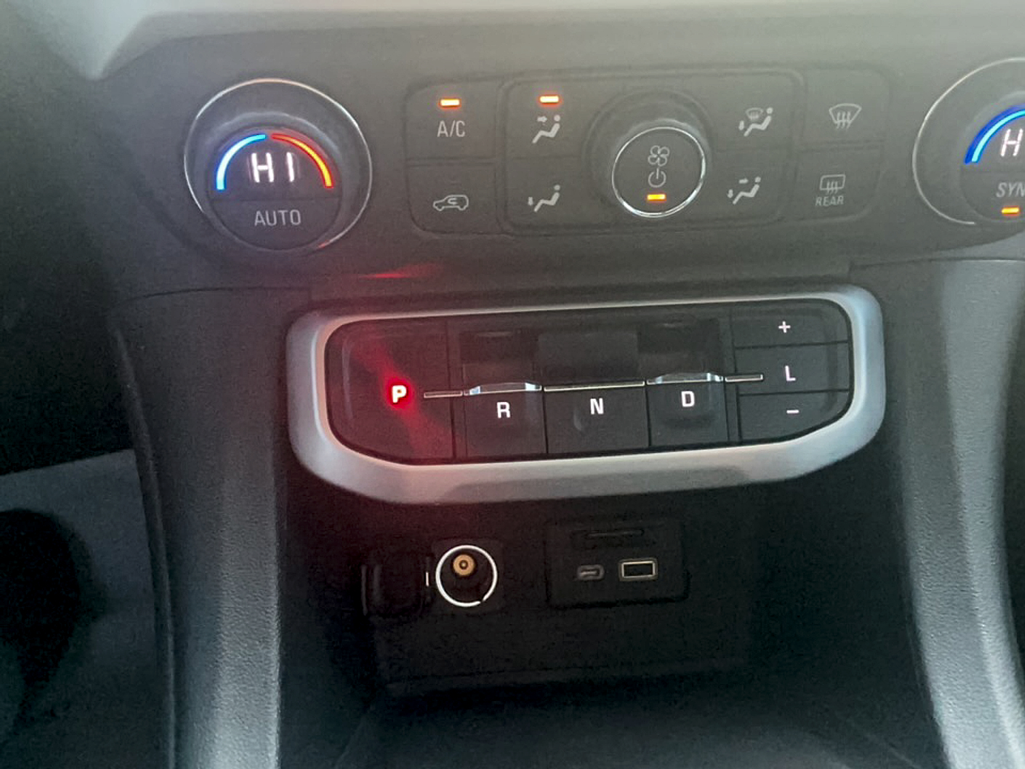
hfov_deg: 60.0
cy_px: 384
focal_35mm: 30
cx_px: 512
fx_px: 888
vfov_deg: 46.8
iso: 400
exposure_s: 1/40
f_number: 1.8
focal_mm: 3
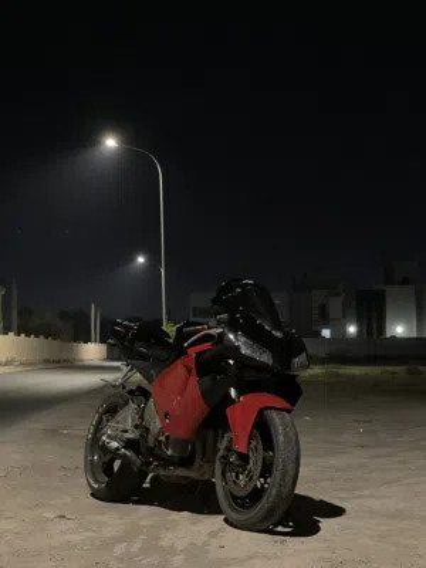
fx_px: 1050
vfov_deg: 30.3
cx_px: 213
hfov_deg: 22.9
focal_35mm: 64
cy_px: 284
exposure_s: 1/15
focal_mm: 7.5
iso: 1250
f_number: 2.2
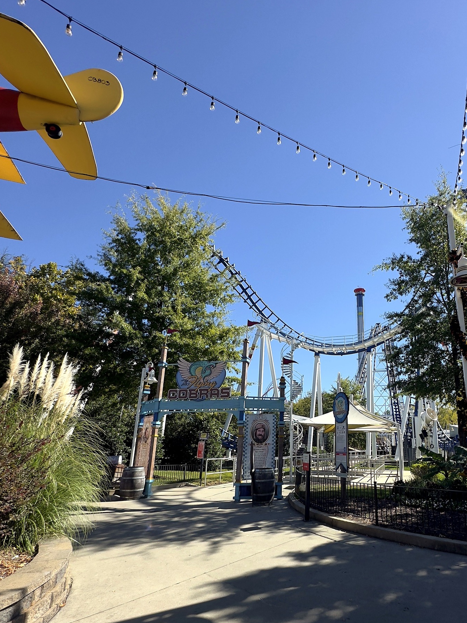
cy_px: 357
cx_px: 319
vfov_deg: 81.2
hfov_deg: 63.9
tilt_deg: +15.6
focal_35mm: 20
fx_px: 360
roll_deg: -1.7
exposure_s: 1/1383
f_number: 2.2
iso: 50
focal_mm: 2.22
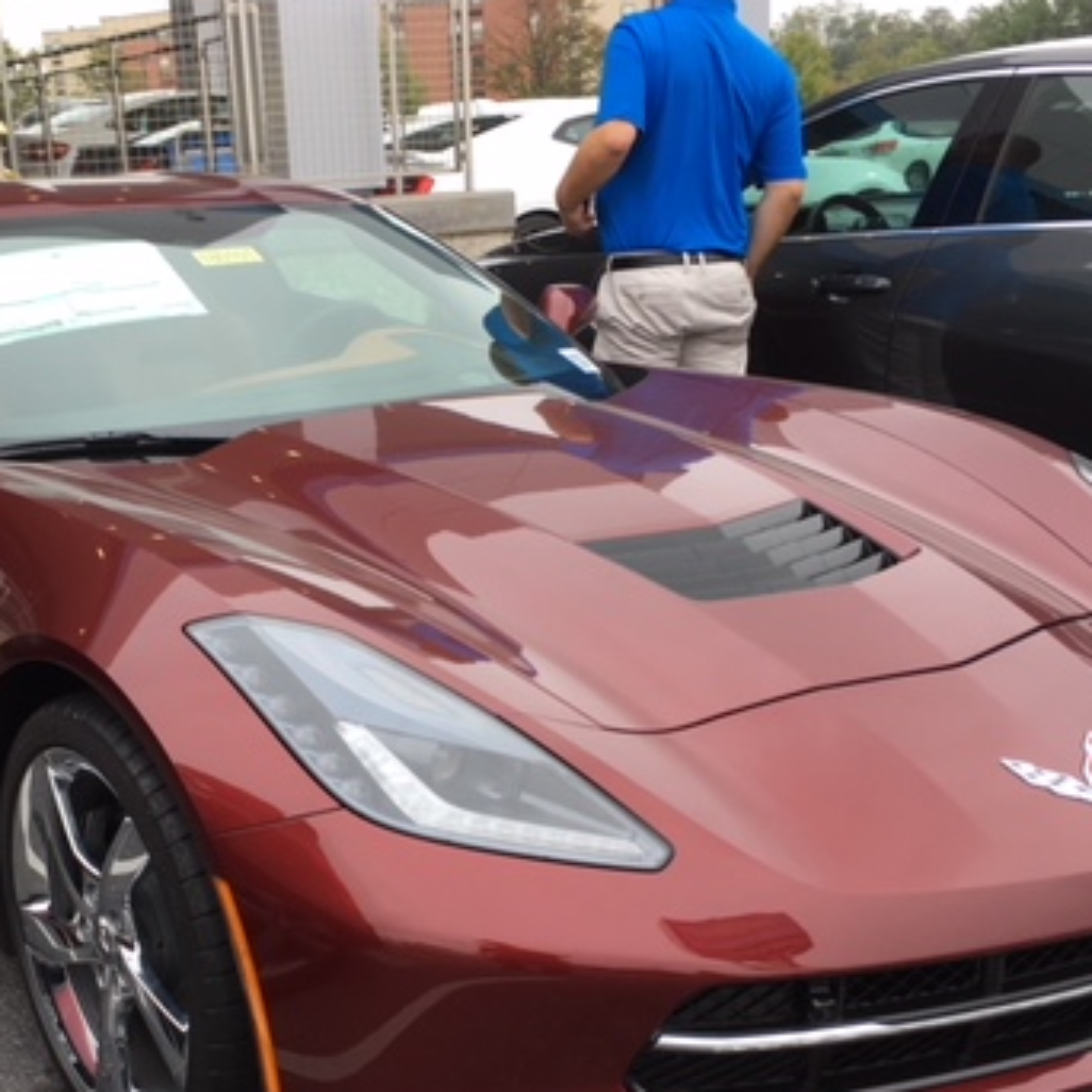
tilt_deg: -19.4
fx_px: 1713
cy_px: 728
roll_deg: +2.2
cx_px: 348
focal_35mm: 48
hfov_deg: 35.0
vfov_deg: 35.0
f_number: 2.2
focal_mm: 4.15
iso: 25
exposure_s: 1/60
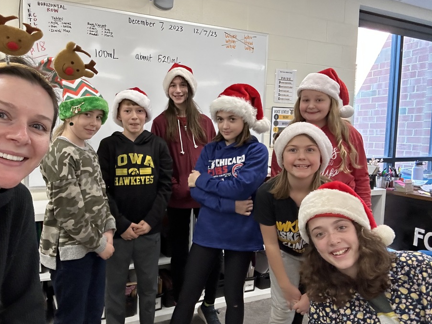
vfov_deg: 53.0
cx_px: 191
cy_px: 158
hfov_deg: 67.1
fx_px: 324
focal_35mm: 26
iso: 320
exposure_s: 1/50
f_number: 1.9
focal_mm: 2.69
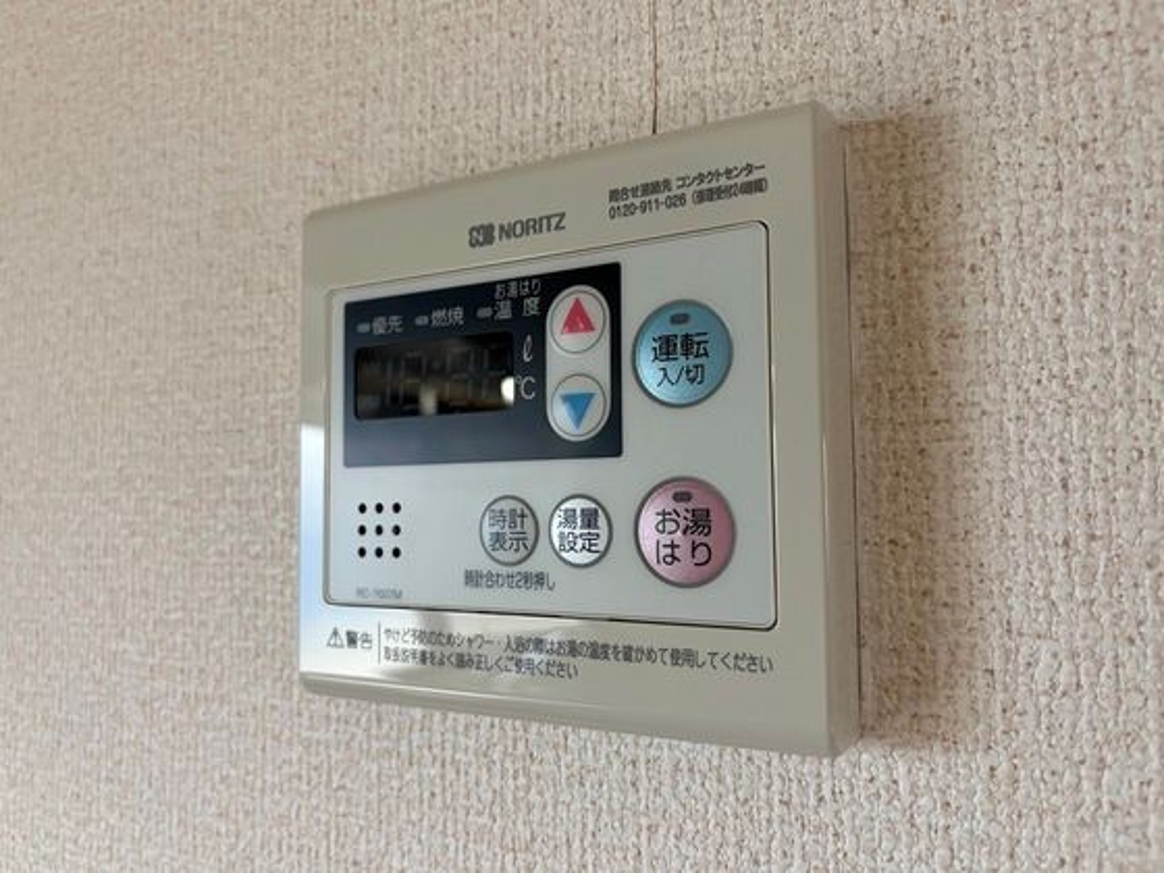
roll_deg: +0.7
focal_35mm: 26
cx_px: 582
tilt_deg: +4.8
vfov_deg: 53.1
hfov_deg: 67.3
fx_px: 874
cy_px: 436
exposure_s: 1/60
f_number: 1.6
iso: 250
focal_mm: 5.96
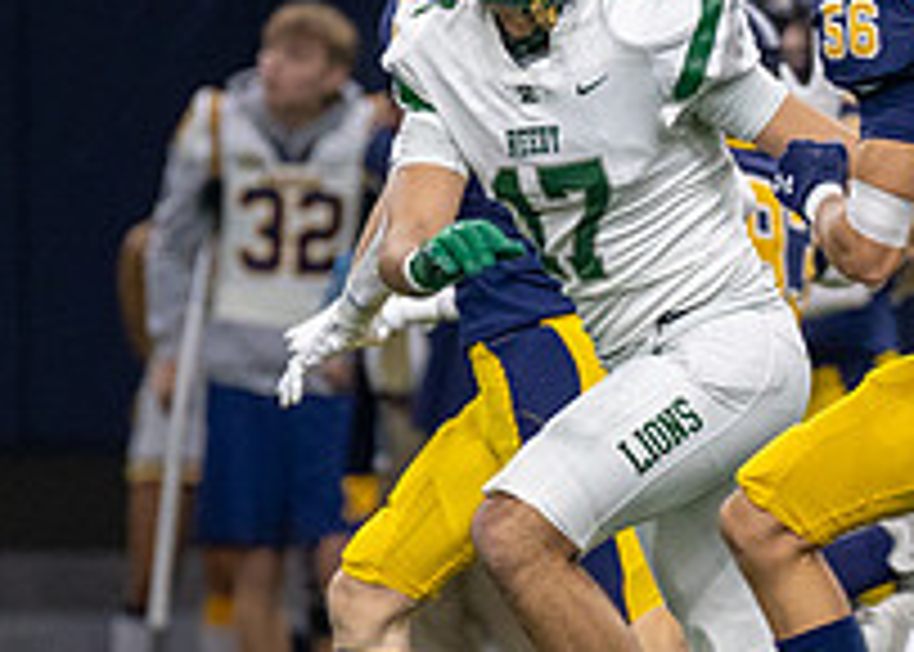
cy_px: 496
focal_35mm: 943
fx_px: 24479
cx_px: 742
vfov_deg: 1.5
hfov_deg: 2.1
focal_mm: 200
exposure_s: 1/1000
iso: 2000
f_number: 2.8
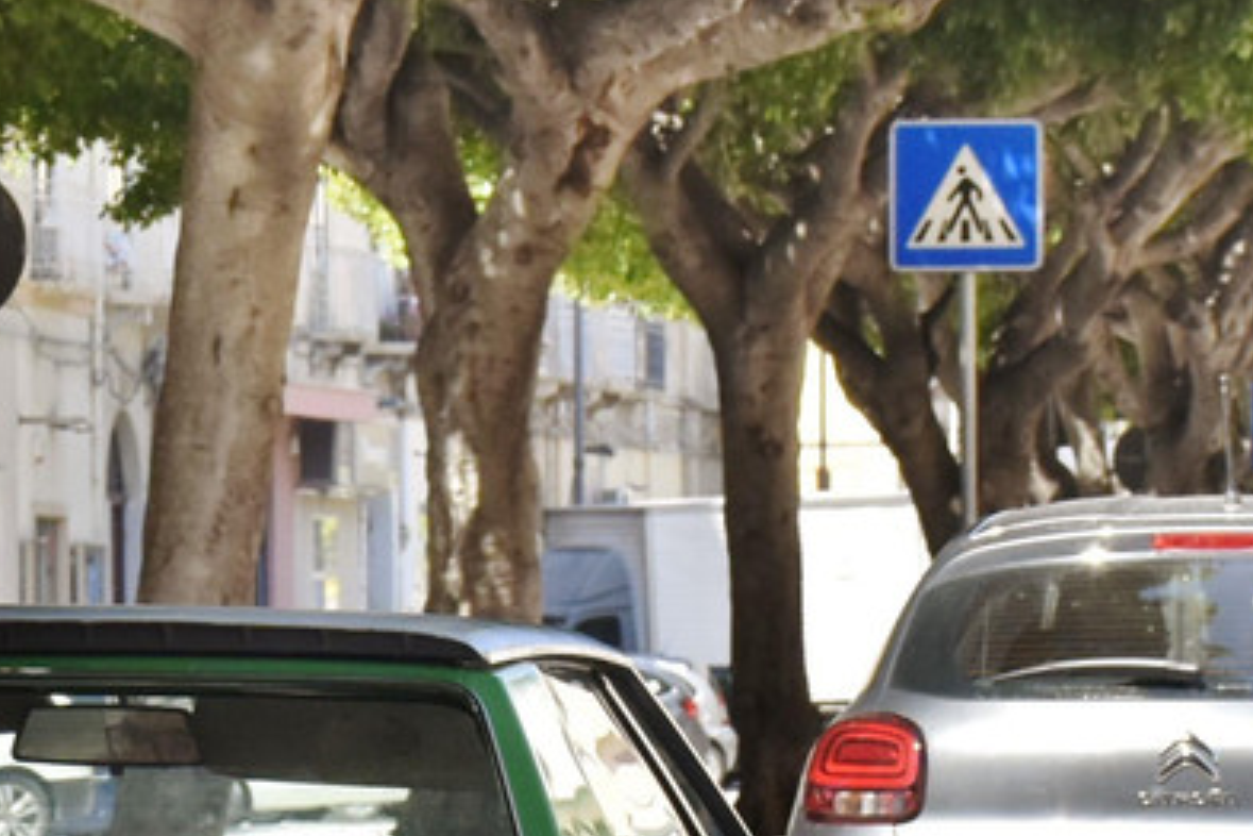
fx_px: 6369
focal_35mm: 183
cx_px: -53
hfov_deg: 11.1
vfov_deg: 7.4
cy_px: 1219
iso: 400
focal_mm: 40
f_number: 8
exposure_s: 1/400
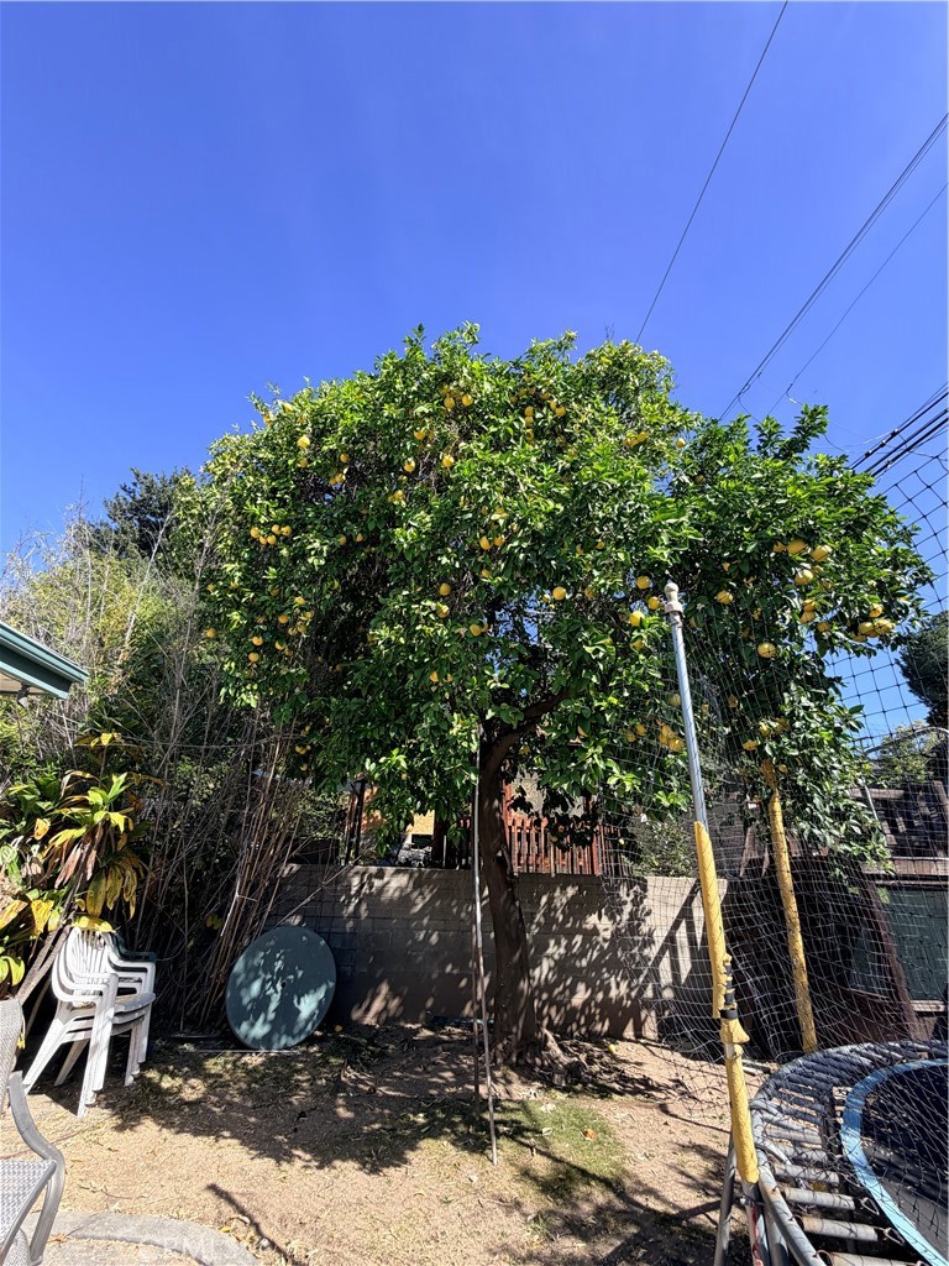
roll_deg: -2.4
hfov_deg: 85.7
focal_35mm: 14
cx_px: 474
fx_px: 512
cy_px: 633
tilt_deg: +28.2
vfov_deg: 102.1
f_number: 2.2
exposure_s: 1/514
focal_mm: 2.22
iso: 40
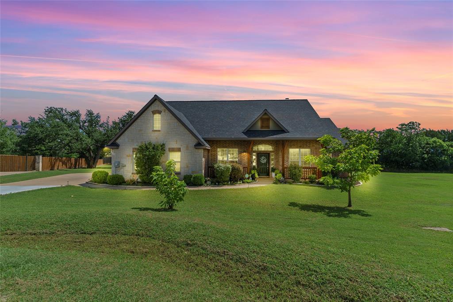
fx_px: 214
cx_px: 226
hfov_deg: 93.3
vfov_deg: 70.4
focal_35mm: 17
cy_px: 151
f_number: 10
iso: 320
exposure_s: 1/500
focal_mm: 17
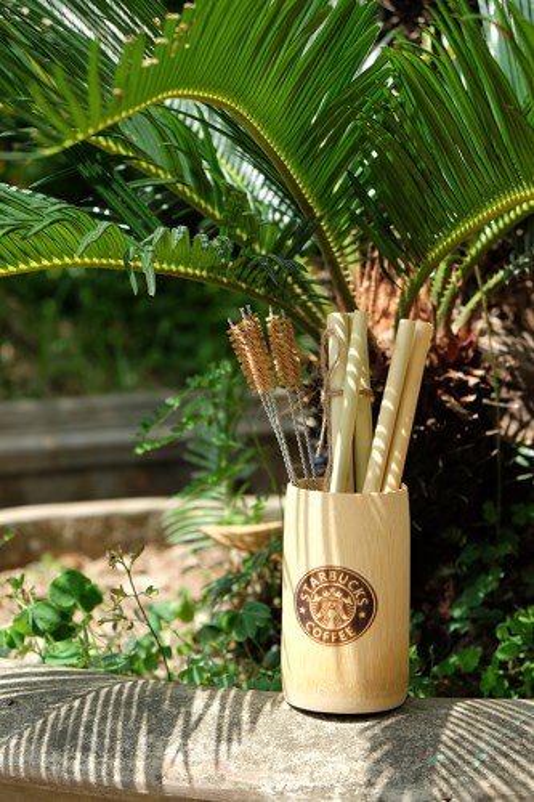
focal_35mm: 83
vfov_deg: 24.5
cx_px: 267
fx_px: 1848
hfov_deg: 16.4
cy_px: 401
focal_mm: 55
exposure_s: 1/480
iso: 200
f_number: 4
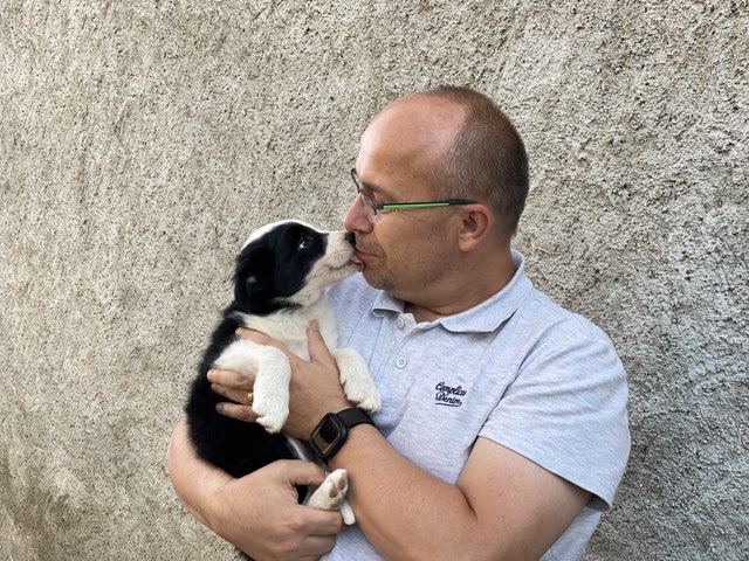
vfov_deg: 28.0
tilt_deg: -3.2
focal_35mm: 52
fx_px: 1125
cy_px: 280
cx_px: 374
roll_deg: +1.7
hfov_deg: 36.8
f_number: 2
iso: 25
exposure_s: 1/122
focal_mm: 6
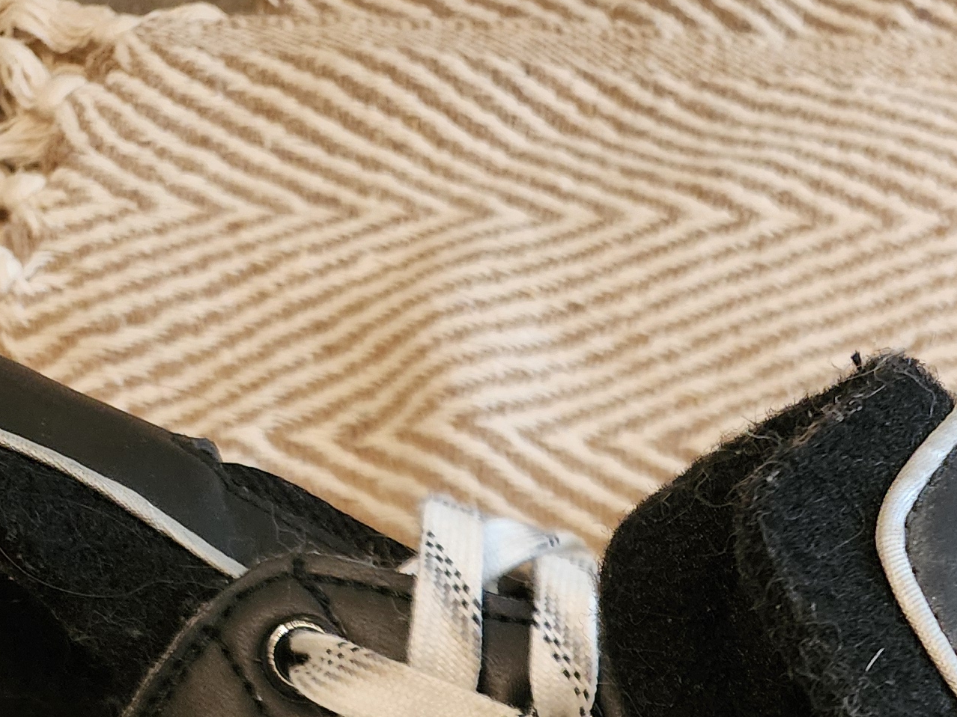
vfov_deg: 18.0
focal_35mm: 72
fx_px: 1990
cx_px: 1013
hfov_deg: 25.4
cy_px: 1113
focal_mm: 6.4
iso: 500
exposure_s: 1/50
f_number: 1.8
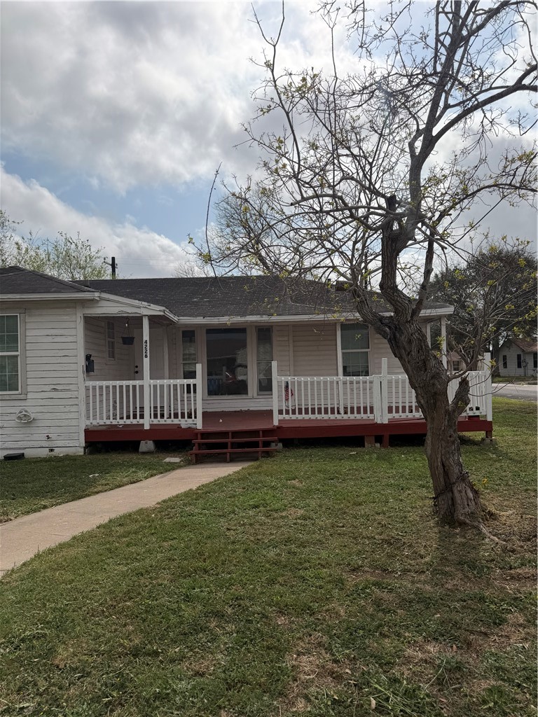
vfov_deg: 71.6
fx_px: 497
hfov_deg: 56.8
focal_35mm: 24
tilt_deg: +1.4
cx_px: 269
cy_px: 358
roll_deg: +0.2
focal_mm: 6.76
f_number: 1.78
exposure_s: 1/14286
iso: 80
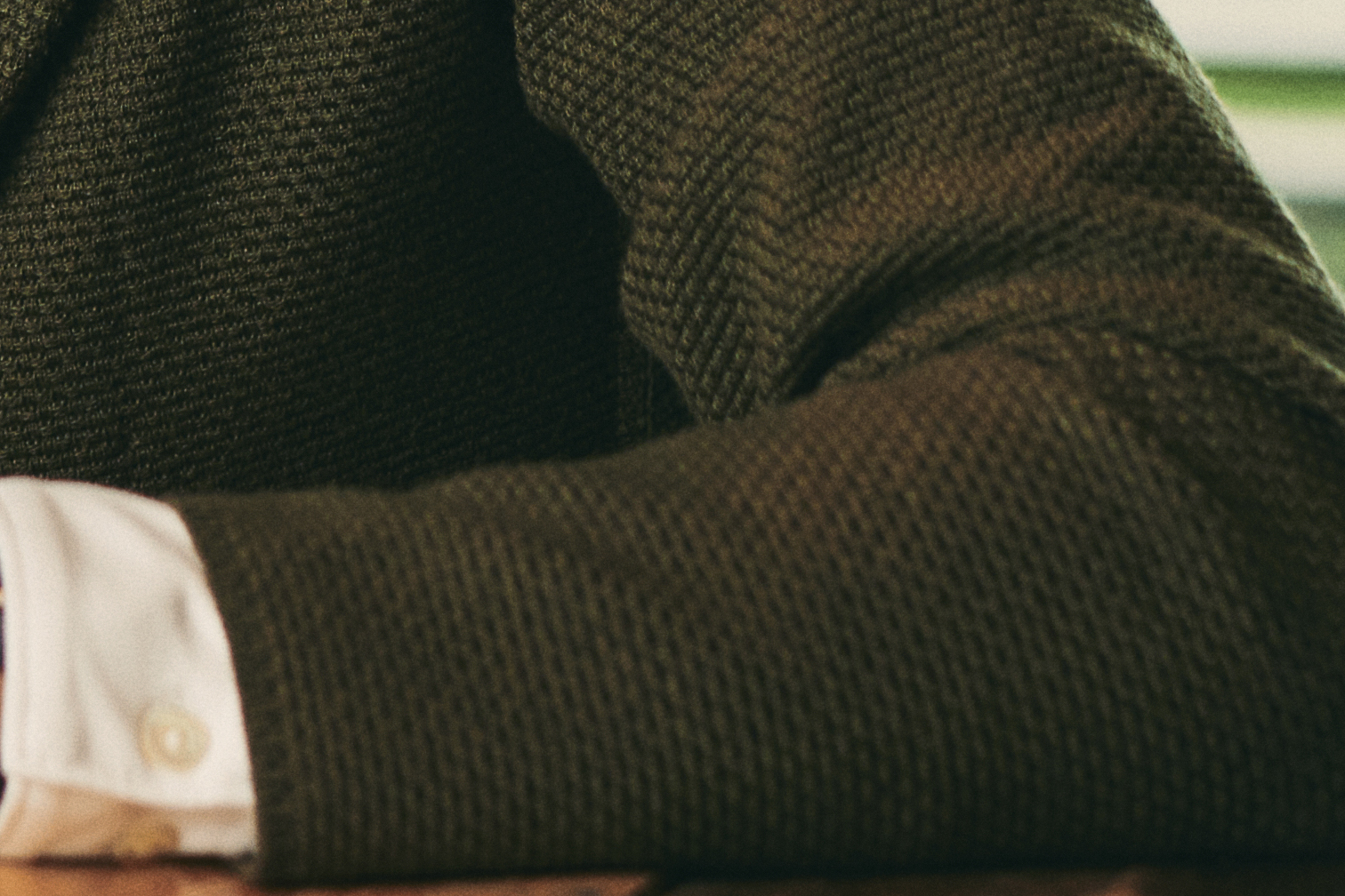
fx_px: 10199
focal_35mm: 273
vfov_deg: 4.9
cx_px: -87
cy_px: -1076
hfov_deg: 7.5
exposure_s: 1/200
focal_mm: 50
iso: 200
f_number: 2.8
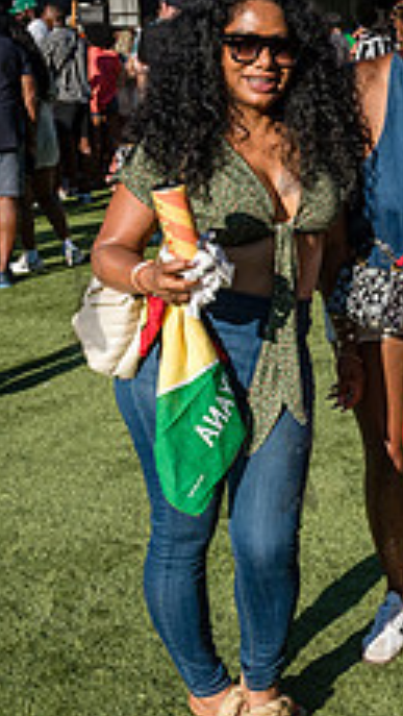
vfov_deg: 29.6
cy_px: 254
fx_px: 1347
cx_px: 646
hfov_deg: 15.4
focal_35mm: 71
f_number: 4.5
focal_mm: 24
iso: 400
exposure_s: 1/2000
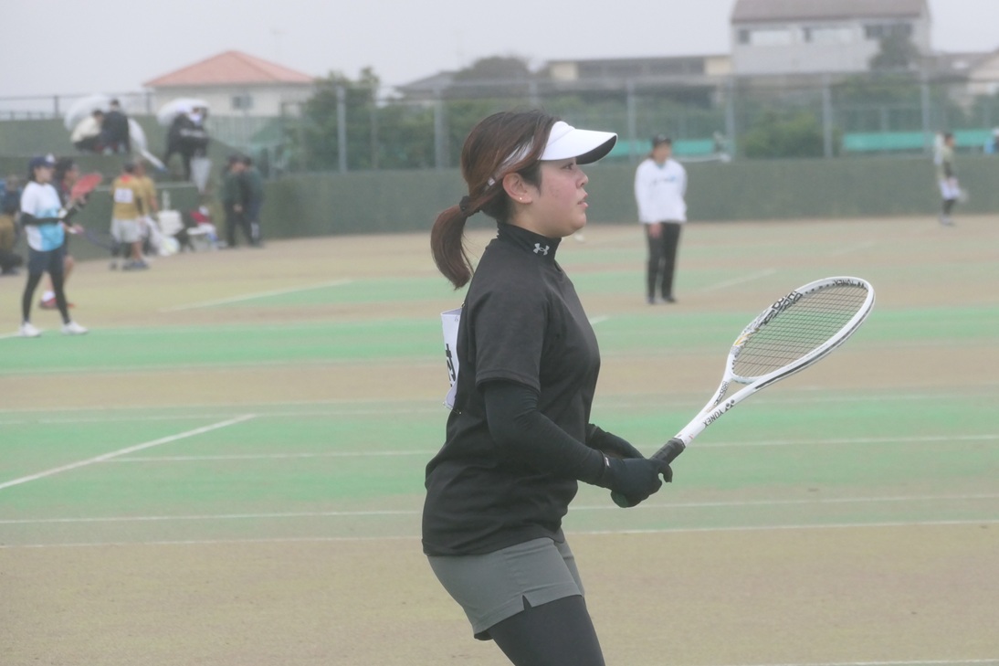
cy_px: 333
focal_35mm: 186
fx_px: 5160
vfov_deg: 7.4
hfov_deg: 11.1
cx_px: 500
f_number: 4
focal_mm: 67.72
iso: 1250
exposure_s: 1/3200
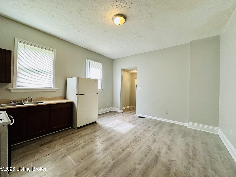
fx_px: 95
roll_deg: -1.0
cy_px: 88
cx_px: 118
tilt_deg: -0.2
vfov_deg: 85.7
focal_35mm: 14
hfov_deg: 102.1
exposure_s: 1/60
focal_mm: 2.22
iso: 160
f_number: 2.2
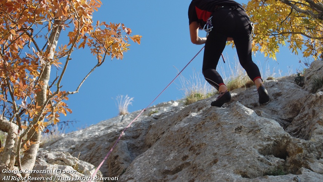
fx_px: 784
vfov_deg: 13.2
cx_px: 170
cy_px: 69
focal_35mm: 92
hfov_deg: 23.3
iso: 200
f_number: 7.1
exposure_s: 1/200
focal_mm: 55
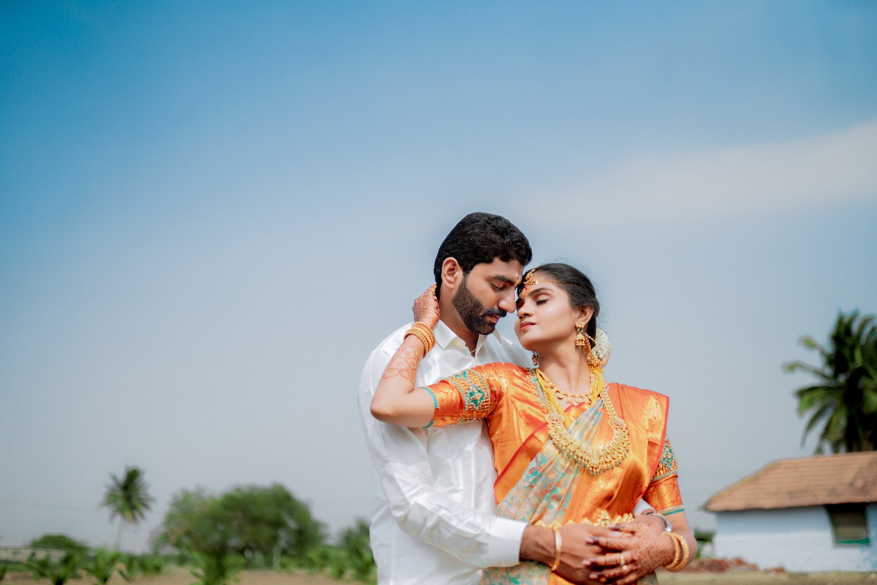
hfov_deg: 54.4
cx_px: 438
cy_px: 292
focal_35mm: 35
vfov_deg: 37.9
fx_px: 853
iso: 100
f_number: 1.4
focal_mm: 35
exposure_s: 1/8000
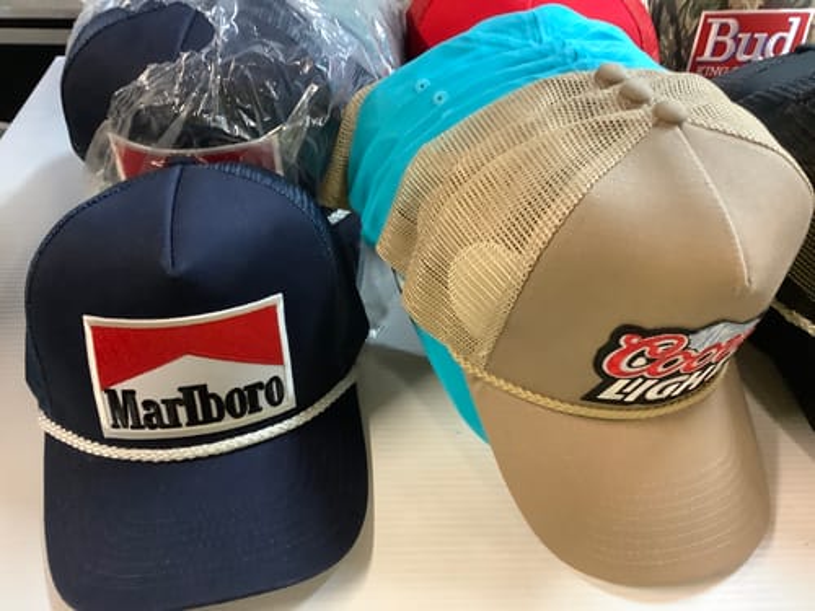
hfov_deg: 58.4
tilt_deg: -41.4
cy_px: 306
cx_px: 408
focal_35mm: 31
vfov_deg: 45.4
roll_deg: +0.3
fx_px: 730
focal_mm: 3.3
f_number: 2.4
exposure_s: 1/33
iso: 320
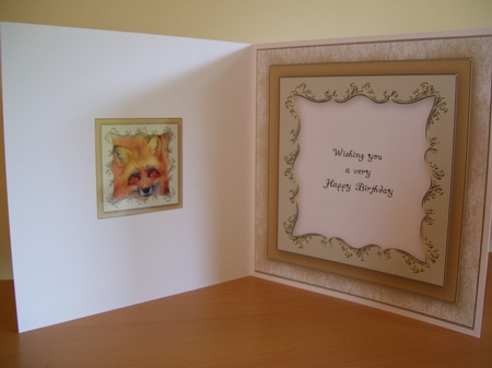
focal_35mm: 36
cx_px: 246
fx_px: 511
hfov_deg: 51.4
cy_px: 184
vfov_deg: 39.6
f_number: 2.7
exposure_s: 1/15
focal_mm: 6
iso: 160
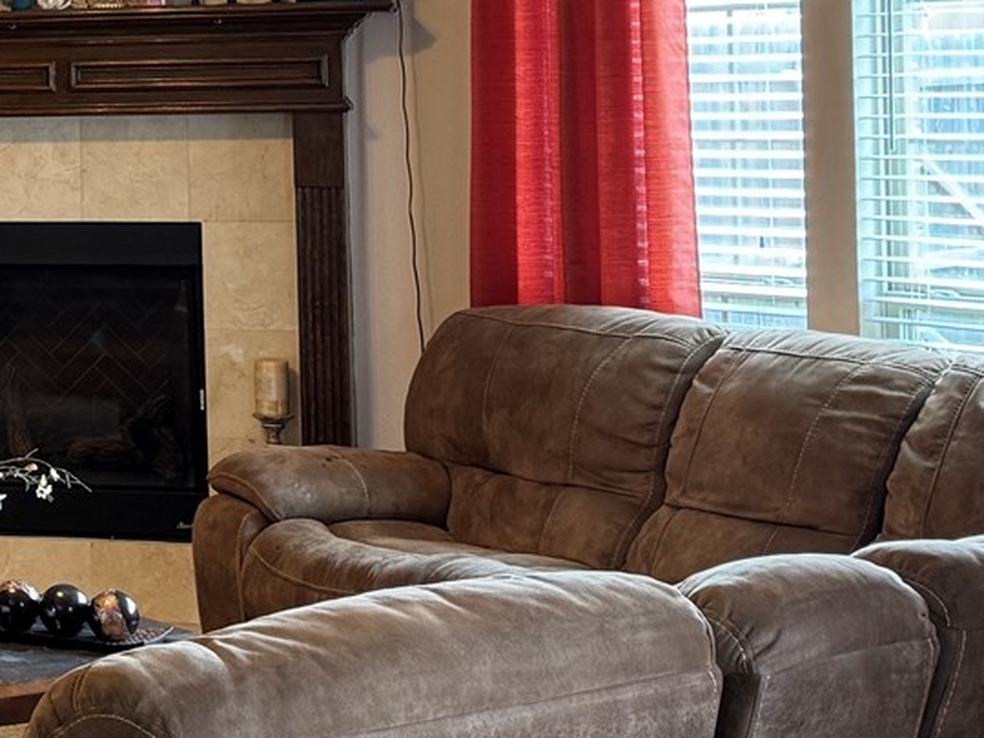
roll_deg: +1.3
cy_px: 33
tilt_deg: +1.3
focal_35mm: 91
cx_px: -275
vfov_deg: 16.0
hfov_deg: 19.9
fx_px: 2587
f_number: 1.78
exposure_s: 1/60
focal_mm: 6.76
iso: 200
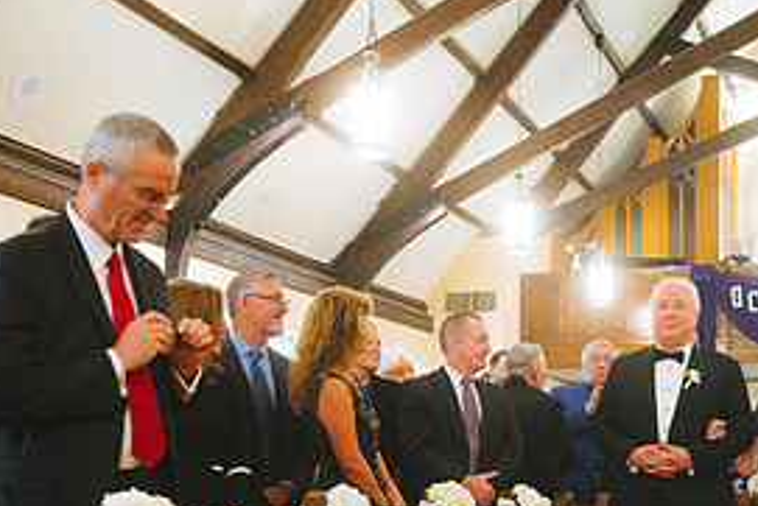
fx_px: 1306
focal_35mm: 62
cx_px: 565
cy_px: 436
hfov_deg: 31.8
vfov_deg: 21.5
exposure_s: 1/160
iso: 2500
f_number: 2.8
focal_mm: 29
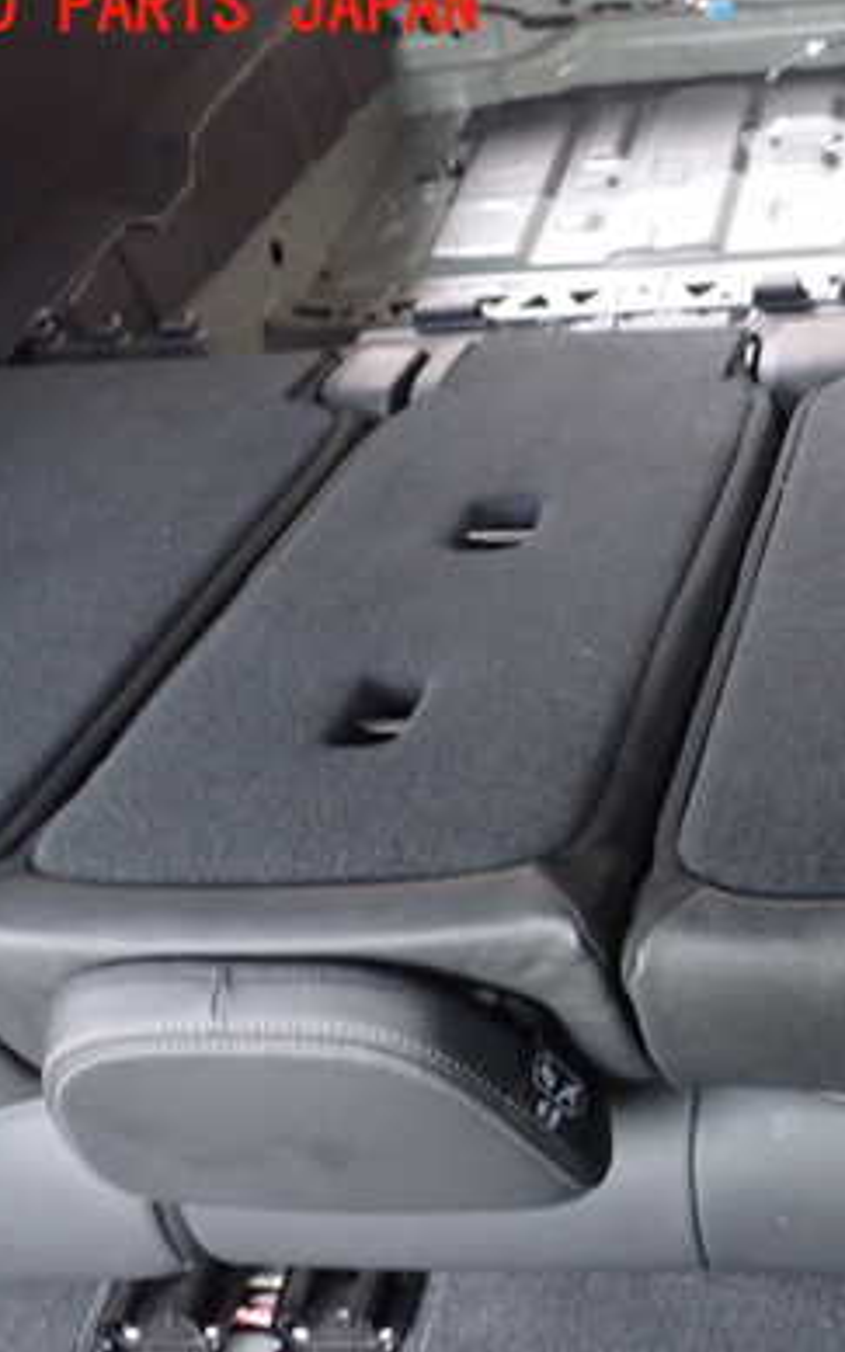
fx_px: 1806
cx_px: 890
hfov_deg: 24.8
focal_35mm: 49
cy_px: 747
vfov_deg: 41.0
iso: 800
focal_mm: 5.4
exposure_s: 1/15
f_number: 2.3
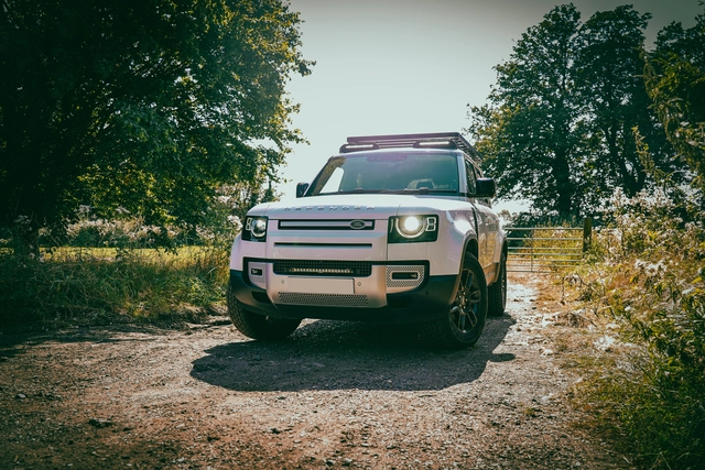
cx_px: 352
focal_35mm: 31
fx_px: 607
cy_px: 235
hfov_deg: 60.3
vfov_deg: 42.3
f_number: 4.5
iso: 50
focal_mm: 31
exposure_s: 1/125
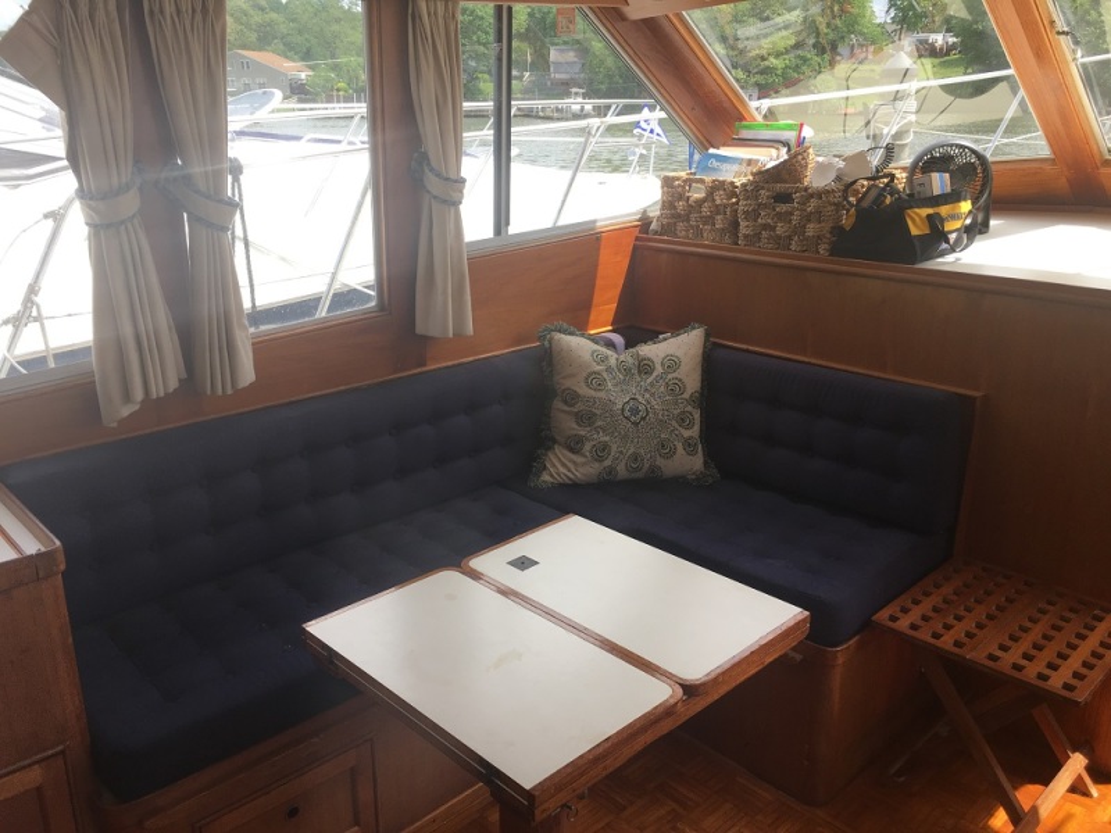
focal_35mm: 29
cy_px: 416
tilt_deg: -18.2
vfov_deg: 48.2
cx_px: 556
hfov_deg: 61.7
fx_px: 931
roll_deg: +0.9
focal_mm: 4.15
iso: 25
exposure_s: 1/240
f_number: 2.2
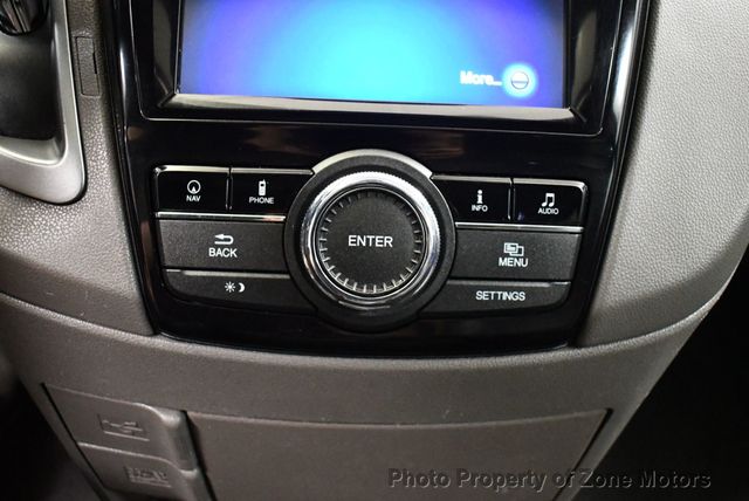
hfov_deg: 53.1
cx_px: 374
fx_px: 750
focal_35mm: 36
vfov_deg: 36.9
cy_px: 250
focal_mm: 18
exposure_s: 1/60
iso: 7200
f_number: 3.5
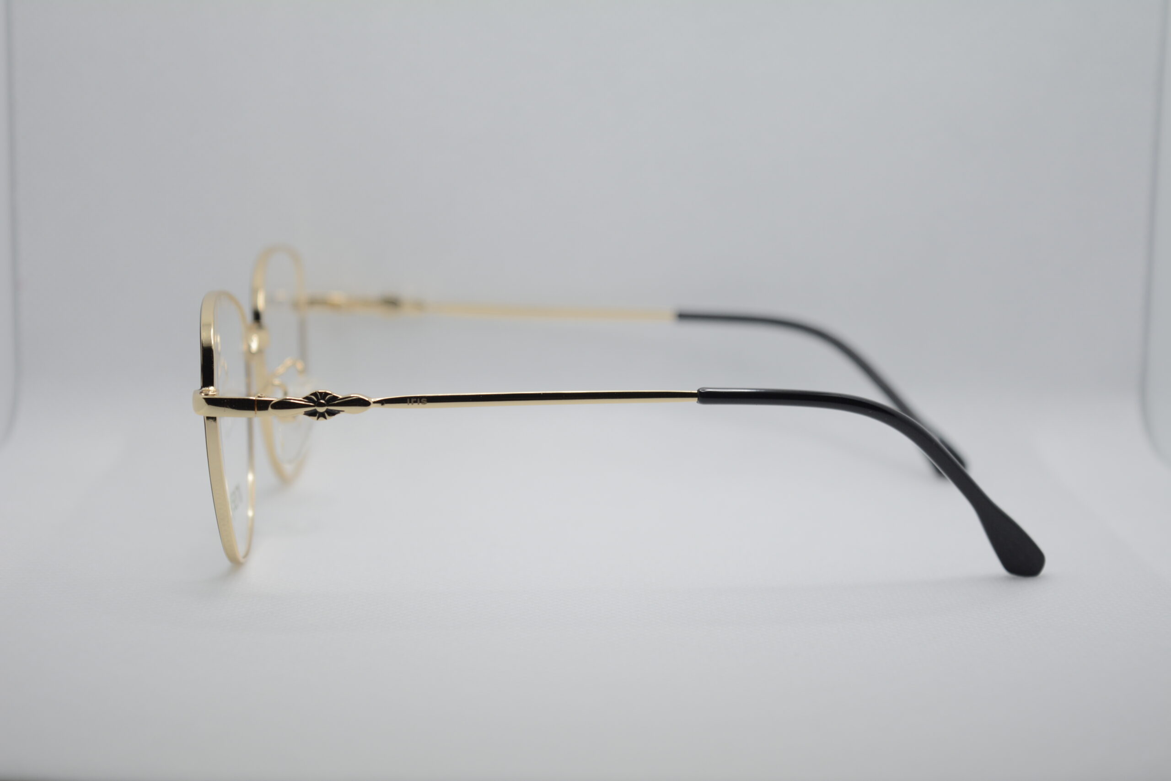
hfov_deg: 24.6
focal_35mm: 82
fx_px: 2683
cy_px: 390
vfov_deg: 16.6
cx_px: 586
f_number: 5.6
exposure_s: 1/125
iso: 250
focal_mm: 55
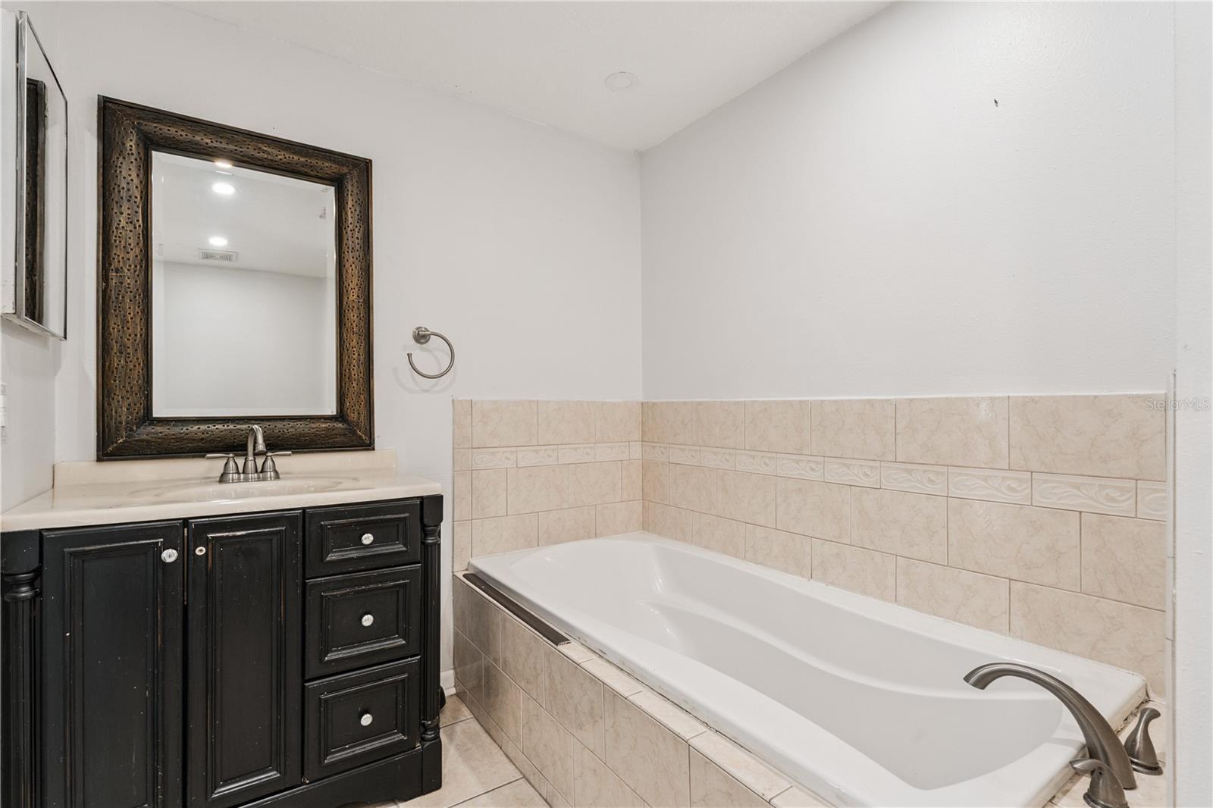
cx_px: 606
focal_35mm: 16
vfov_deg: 72.0
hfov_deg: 95.0
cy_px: 404
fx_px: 556
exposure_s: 1/20
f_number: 11
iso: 800
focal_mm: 16.5
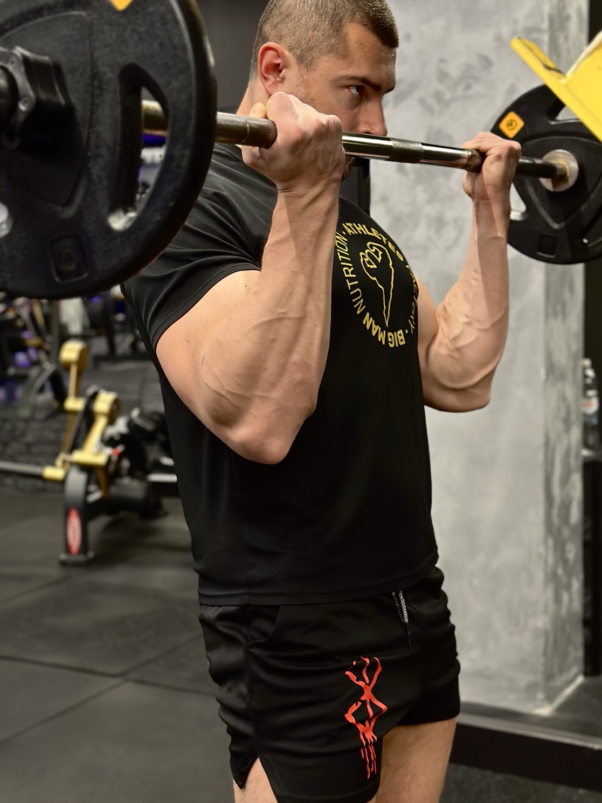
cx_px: 325
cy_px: 355
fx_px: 1345
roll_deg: +1.0
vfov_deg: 33.2
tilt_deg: -4.7
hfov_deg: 25.2
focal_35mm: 58
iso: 500
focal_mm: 6.86
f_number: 1.78
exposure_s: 1/40
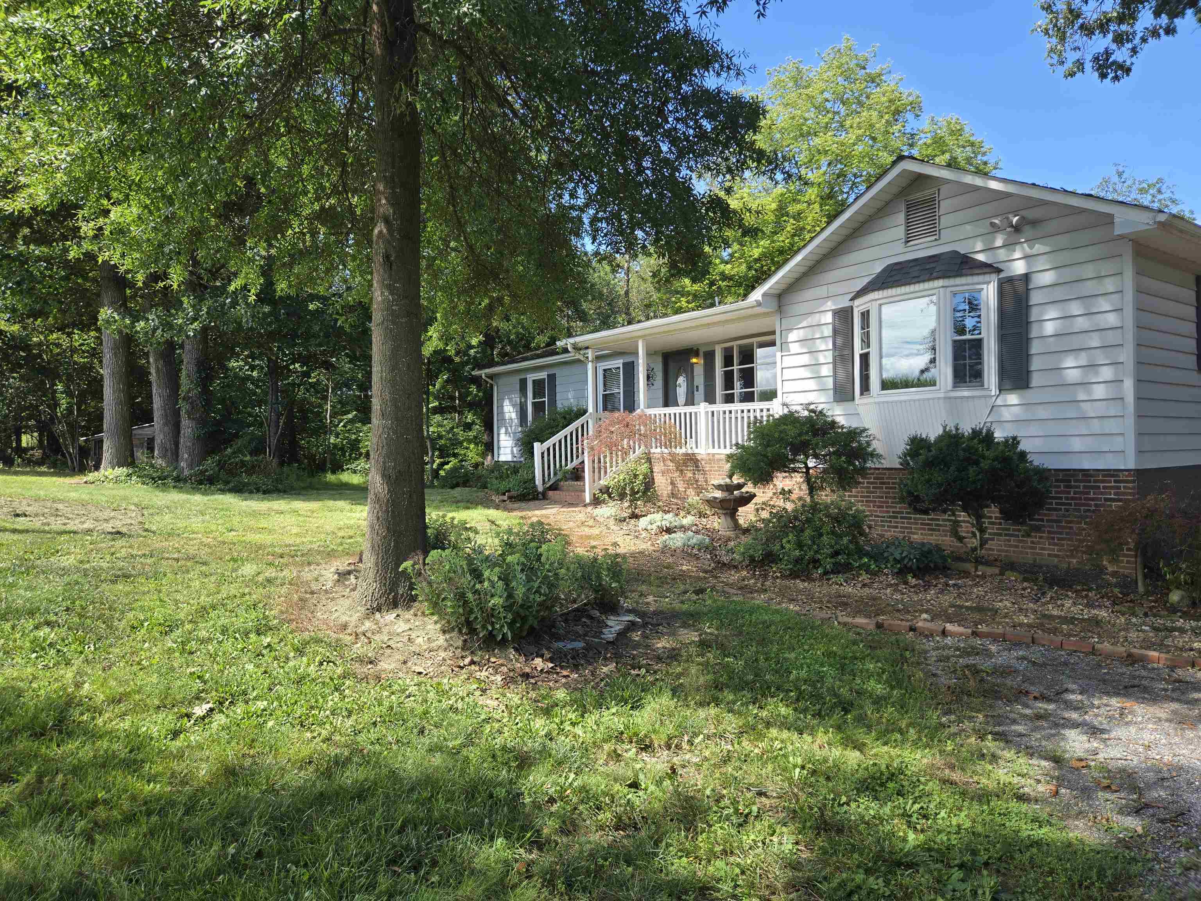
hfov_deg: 73.9
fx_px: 798
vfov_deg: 58.9
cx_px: 600
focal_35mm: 23
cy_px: 450
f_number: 1.8
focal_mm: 5.4
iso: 25
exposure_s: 1/496
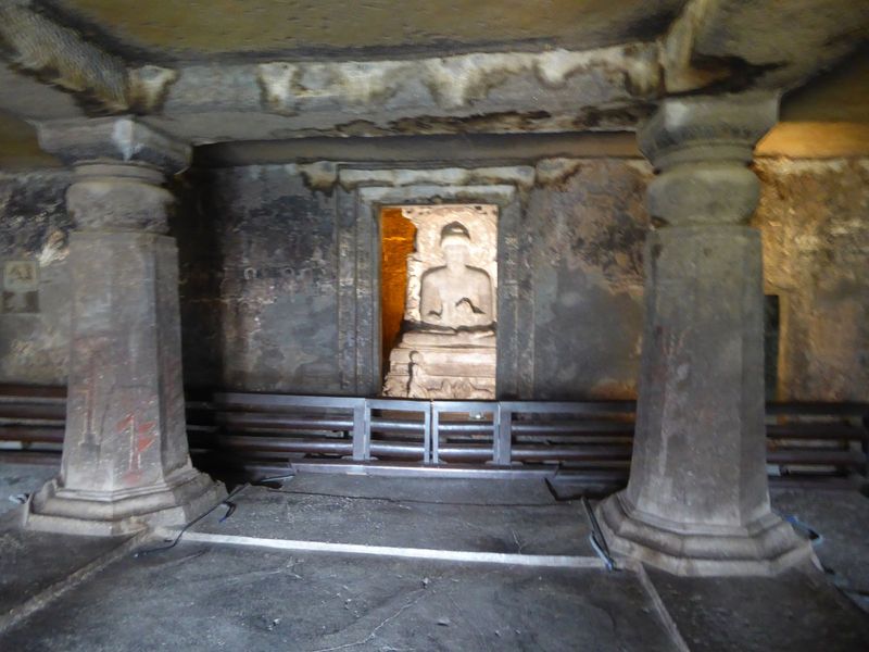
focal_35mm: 25
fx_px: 628
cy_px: 326
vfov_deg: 54.9
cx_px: 434
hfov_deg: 69.4
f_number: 3.3
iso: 640
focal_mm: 4.3
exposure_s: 1/4
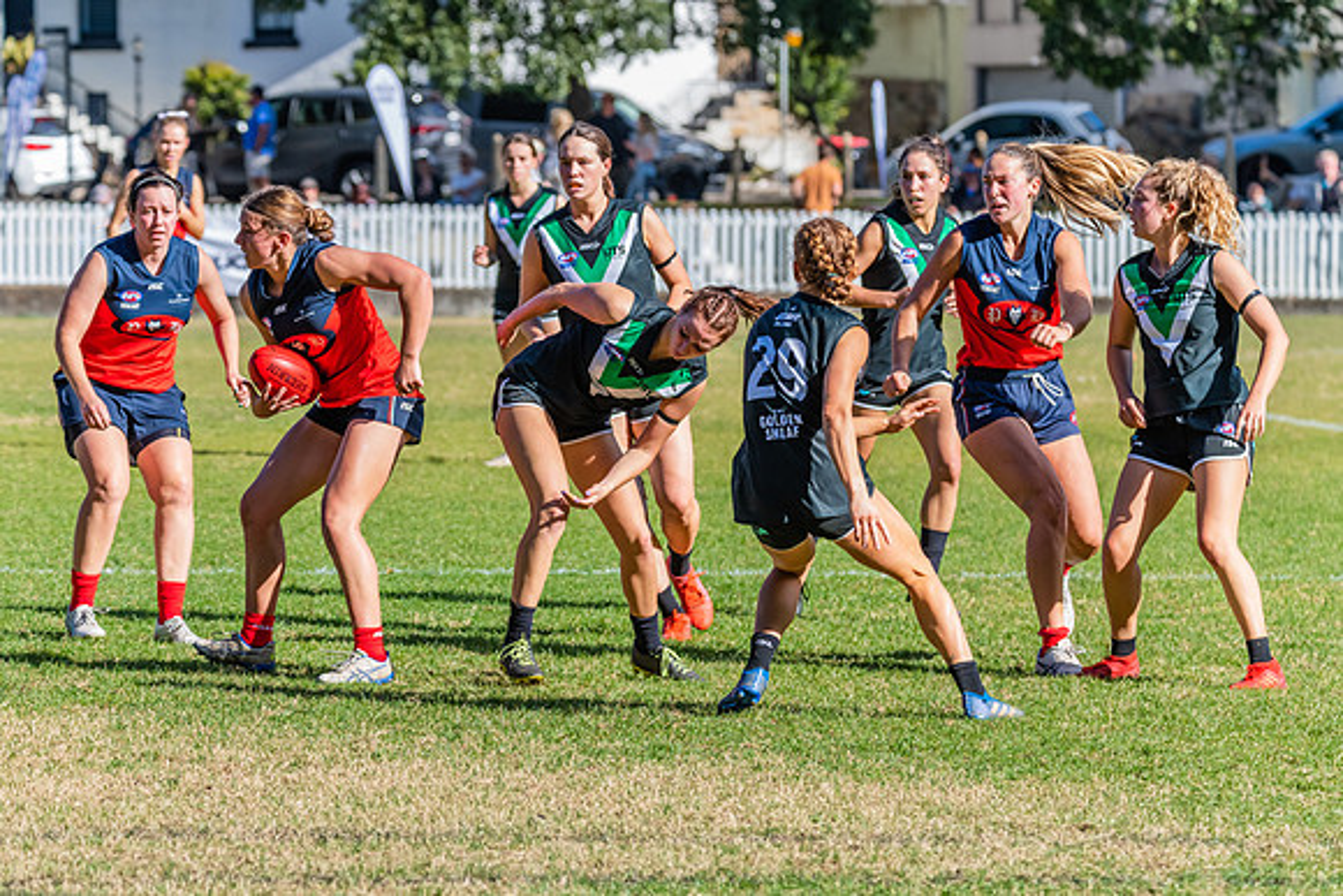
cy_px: 464
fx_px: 8981
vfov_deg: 5.7
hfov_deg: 8.6
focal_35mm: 241
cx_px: 622
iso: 800
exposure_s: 1/1600
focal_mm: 220
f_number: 8
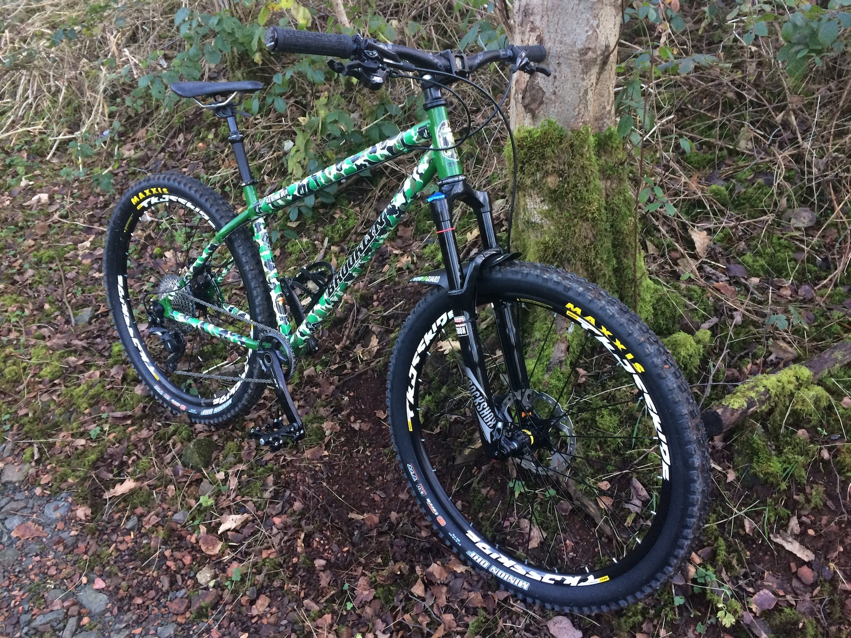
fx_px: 713
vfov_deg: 48.2
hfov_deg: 61.7
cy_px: 319
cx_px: 426
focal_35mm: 29
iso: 80
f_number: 2.2
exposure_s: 1/33
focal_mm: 4.15
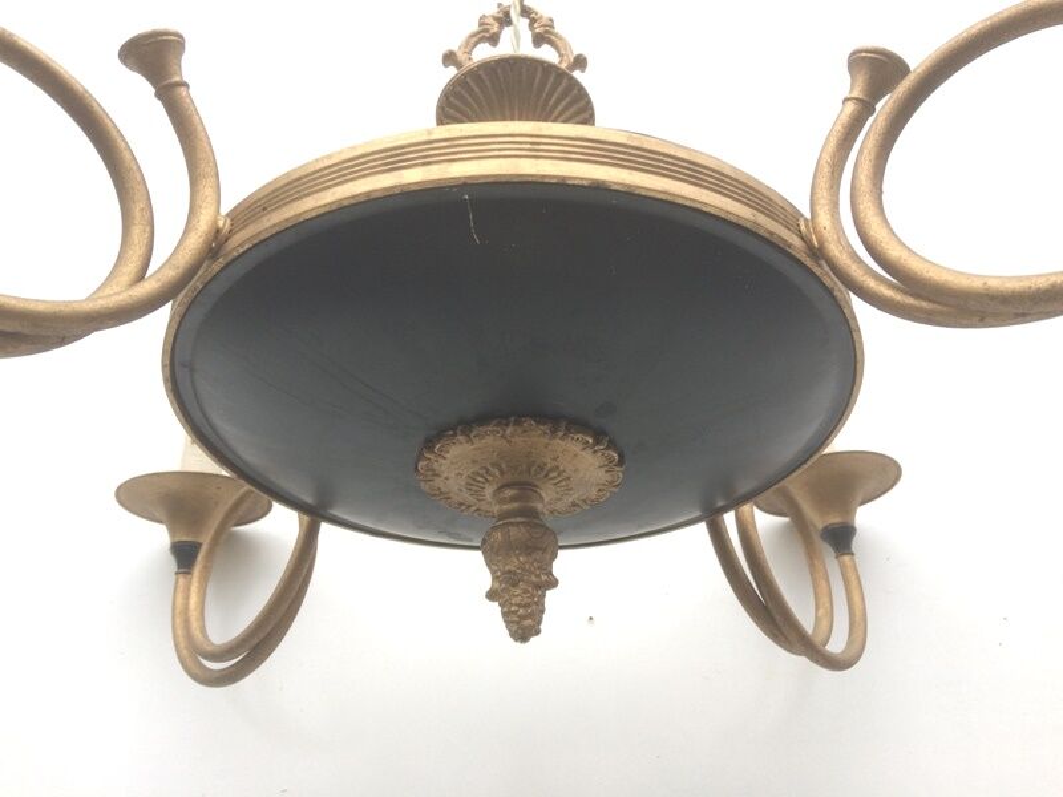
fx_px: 891
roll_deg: +0.0
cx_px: 532
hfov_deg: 61.7
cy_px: 398
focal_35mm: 29
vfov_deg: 48.2
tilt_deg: +26.3
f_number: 2.2
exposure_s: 1/144
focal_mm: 4.15
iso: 32
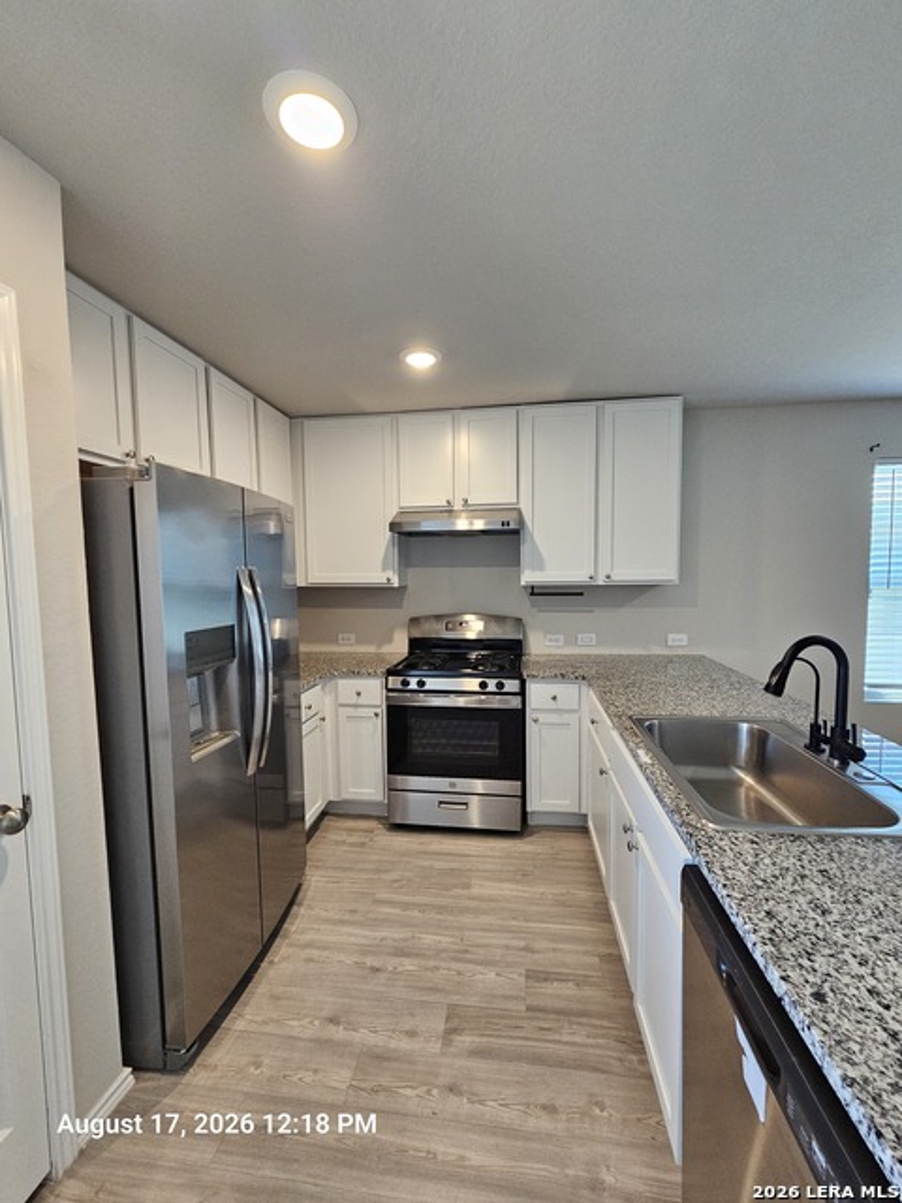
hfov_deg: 89.9
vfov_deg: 106.2
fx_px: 452
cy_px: 602
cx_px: 451
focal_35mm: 13
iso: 250
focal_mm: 2.2
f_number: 2.2
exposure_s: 1/60
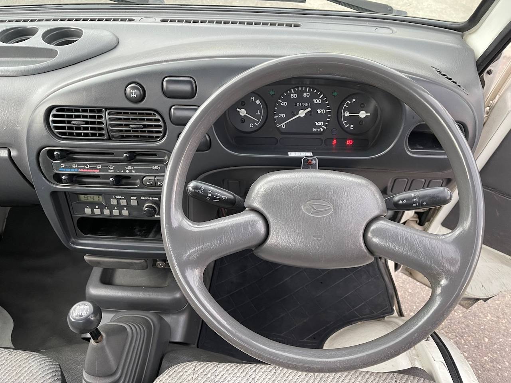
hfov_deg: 69.4
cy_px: 192
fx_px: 369
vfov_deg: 54.9
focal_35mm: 25
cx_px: 256
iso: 320
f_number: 1.6
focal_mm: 5.1
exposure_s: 1/60
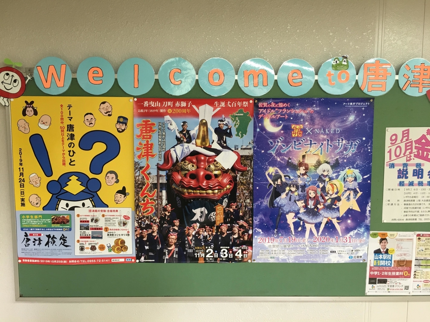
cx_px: 215
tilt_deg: -5.7
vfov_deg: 48.2
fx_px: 360
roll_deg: -0.6
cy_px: 161
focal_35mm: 29
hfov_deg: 61.7
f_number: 2.2
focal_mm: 4.15
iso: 32
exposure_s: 1/15
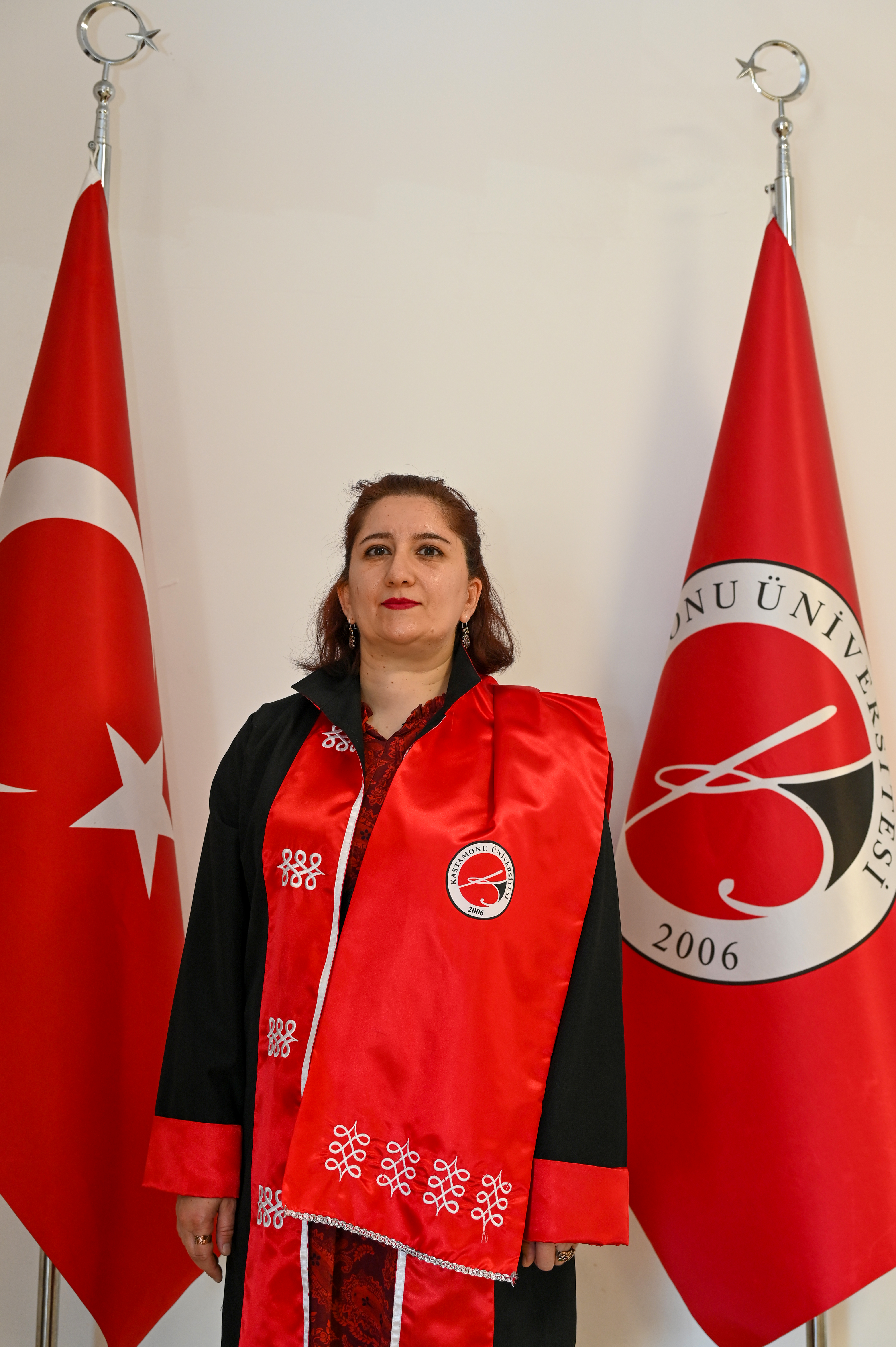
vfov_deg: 39.6
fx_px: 1869
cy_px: 674
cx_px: 448
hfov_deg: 27.0
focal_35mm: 50
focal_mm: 50
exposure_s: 1/60
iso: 560
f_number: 4
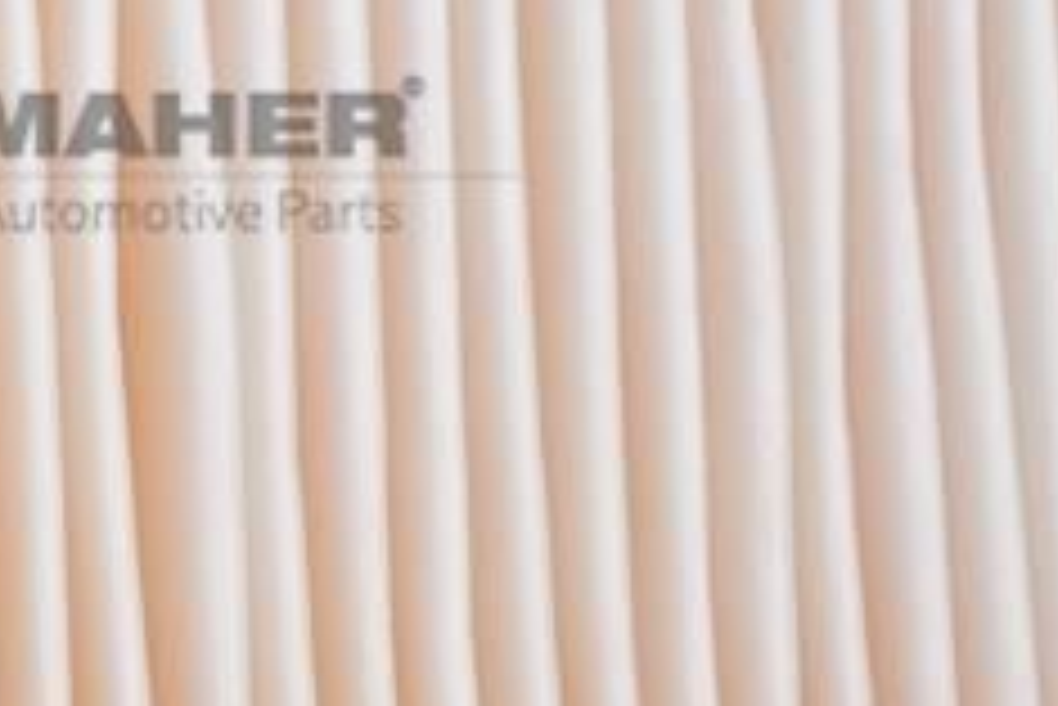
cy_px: 76
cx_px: 360
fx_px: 6205
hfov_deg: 9.7
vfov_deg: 6.5
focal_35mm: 211
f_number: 13
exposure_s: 1/30
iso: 1000
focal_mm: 62
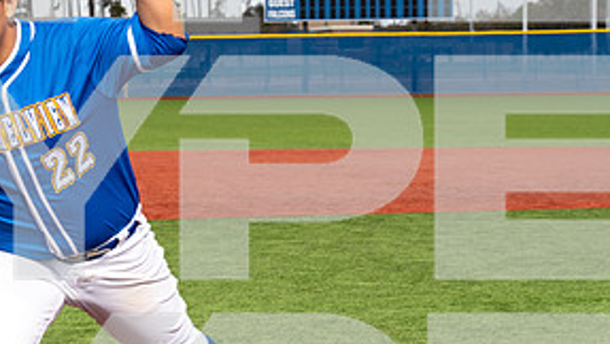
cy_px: 169
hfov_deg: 14.4
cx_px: 138
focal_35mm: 148
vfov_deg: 8.2
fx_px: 2396
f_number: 8
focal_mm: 70
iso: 100
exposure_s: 1/250
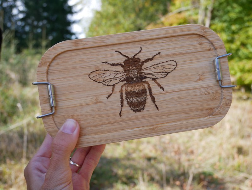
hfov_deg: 53.9
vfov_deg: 41.8
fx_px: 248
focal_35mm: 34
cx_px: 126
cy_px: 95
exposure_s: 1/160
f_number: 5
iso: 200
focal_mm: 17
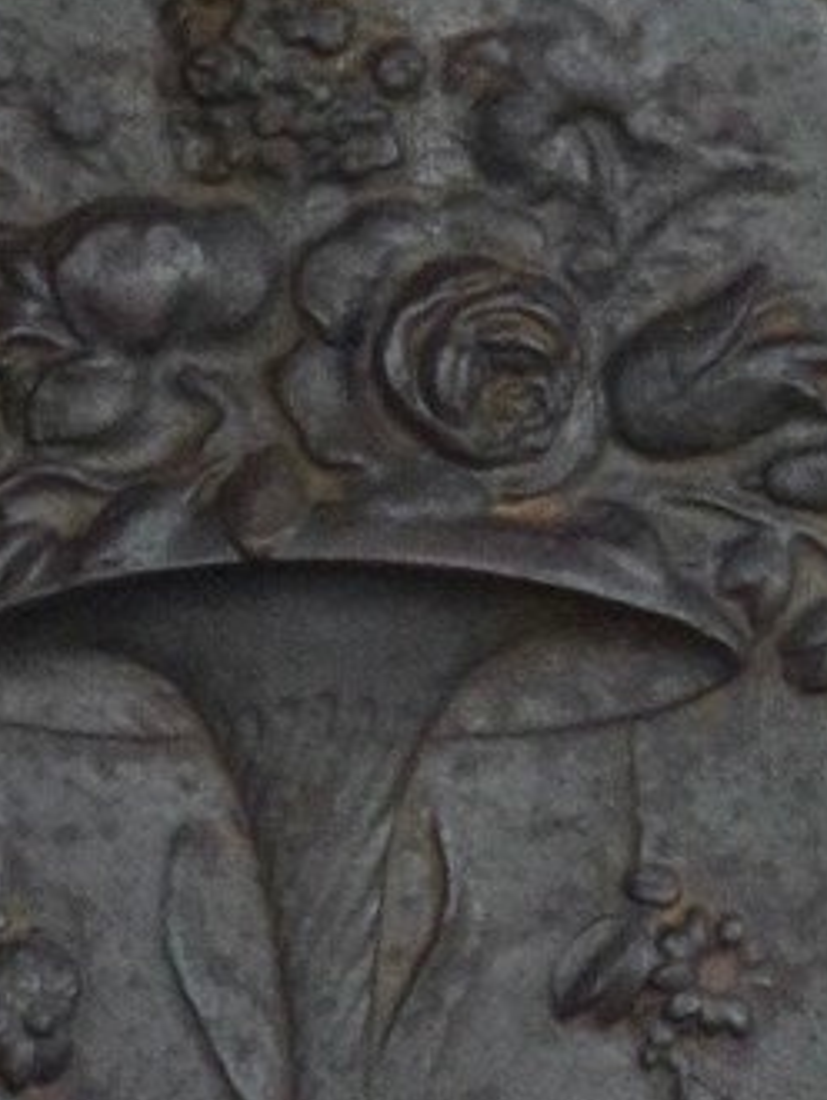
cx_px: 370
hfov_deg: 3.1
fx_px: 15143
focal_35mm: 476
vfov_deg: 4.2
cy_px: 1047
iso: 400
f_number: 5.2
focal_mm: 23.4
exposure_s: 1/80
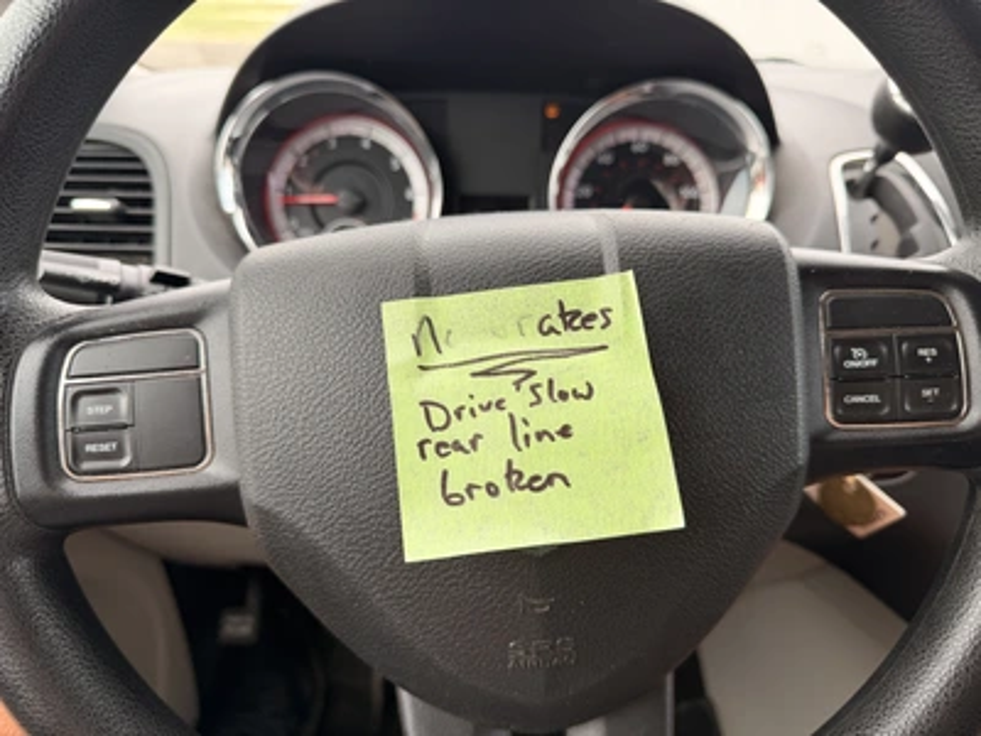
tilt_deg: -27.0
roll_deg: -2.1
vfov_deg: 56.8
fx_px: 680
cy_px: 368
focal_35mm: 24
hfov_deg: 71.6
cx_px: 490
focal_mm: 6.76
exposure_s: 1/348
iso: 80
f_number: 1.78
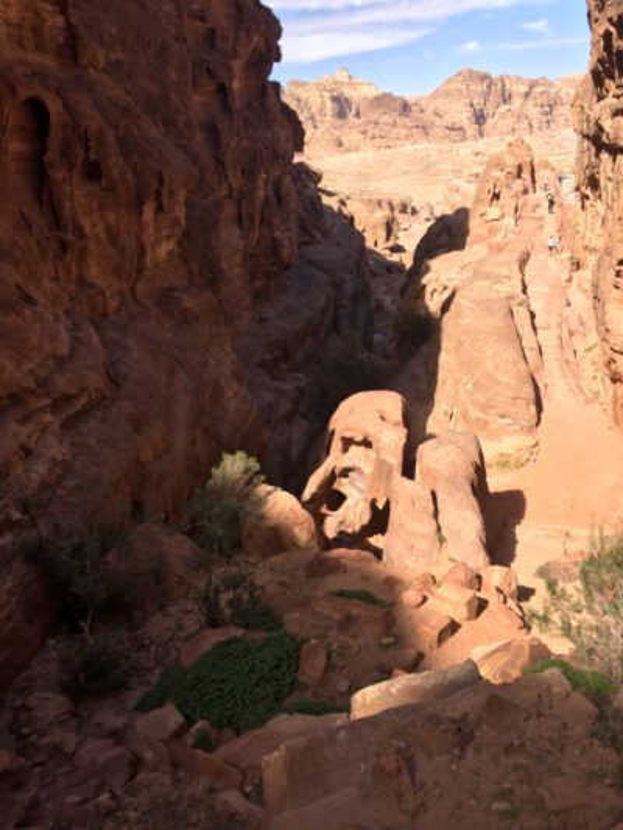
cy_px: 415
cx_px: 312
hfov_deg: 46.8
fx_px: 720
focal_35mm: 30
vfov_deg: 60.0
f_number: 2.2
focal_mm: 4.12
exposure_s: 1/1368
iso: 40
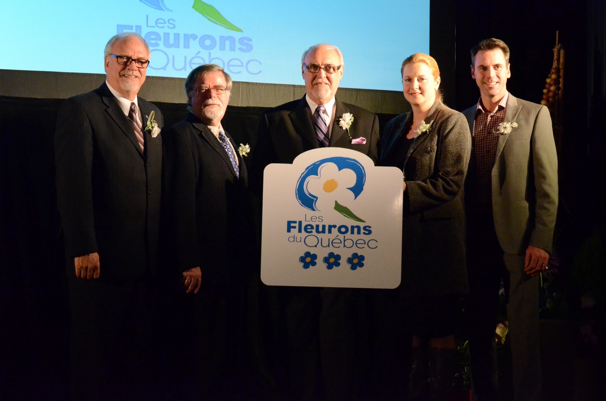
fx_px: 1134
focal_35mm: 68
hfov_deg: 29.9
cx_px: 303
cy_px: 200
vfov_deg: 20.1
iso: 6400
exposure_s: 1/80
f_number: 7.1
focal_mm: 45
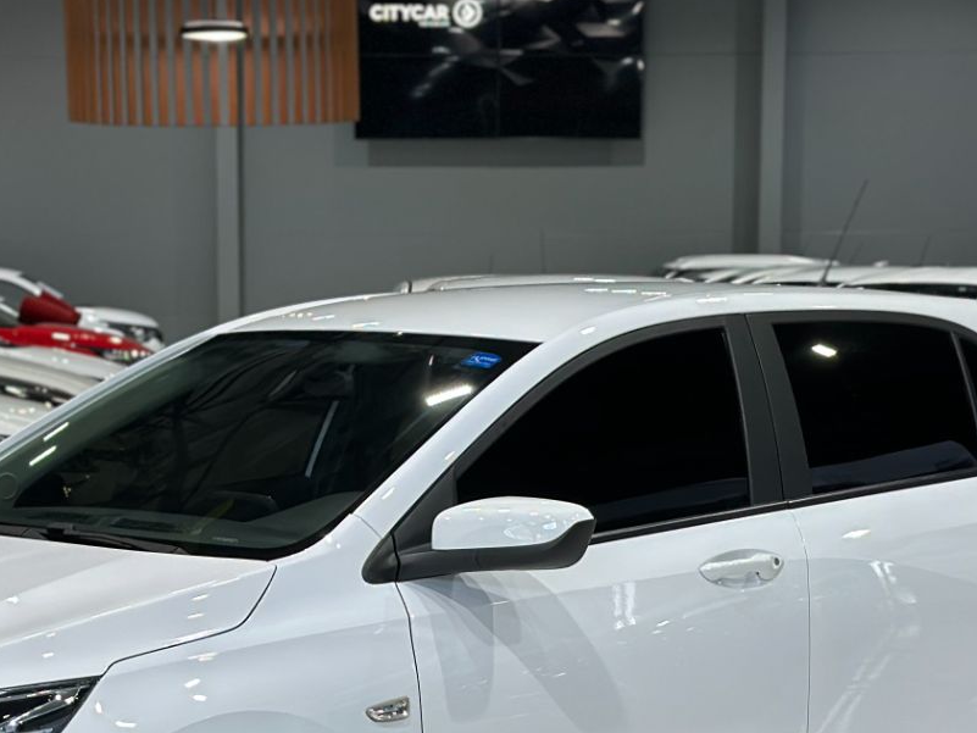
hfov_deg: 17.1
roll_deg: +0.0
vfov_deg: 12.8
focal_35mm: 115
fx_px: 3246
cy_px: 695
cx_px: 344
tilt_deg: -8.6
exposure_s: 1/100
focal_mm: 6.86
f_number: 1.78
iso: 64
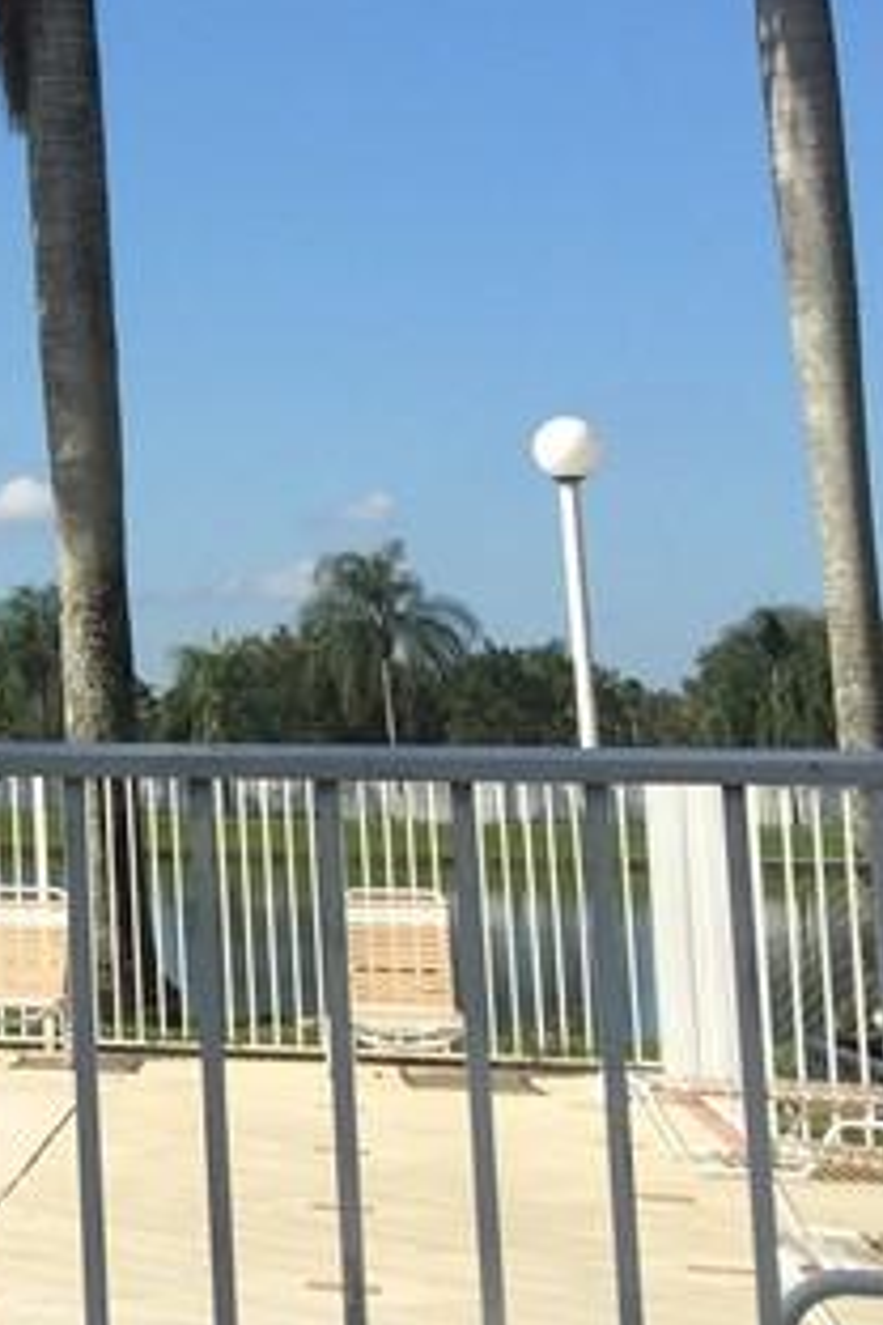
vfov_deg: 20.2
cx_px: -942
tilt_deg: +10.4
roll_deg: -1.2
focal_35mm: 99
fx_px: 3642
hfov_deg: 12.1
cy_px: 110
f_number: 2.2
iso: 32
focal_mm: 4.15
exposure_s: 1/2083
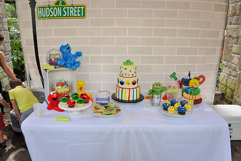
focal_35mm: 28
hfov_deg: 65.5
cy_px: 80
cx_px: 120
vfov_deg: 46.4
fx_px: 187
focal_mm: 28
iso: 640
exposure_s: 1/160
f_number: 5.6
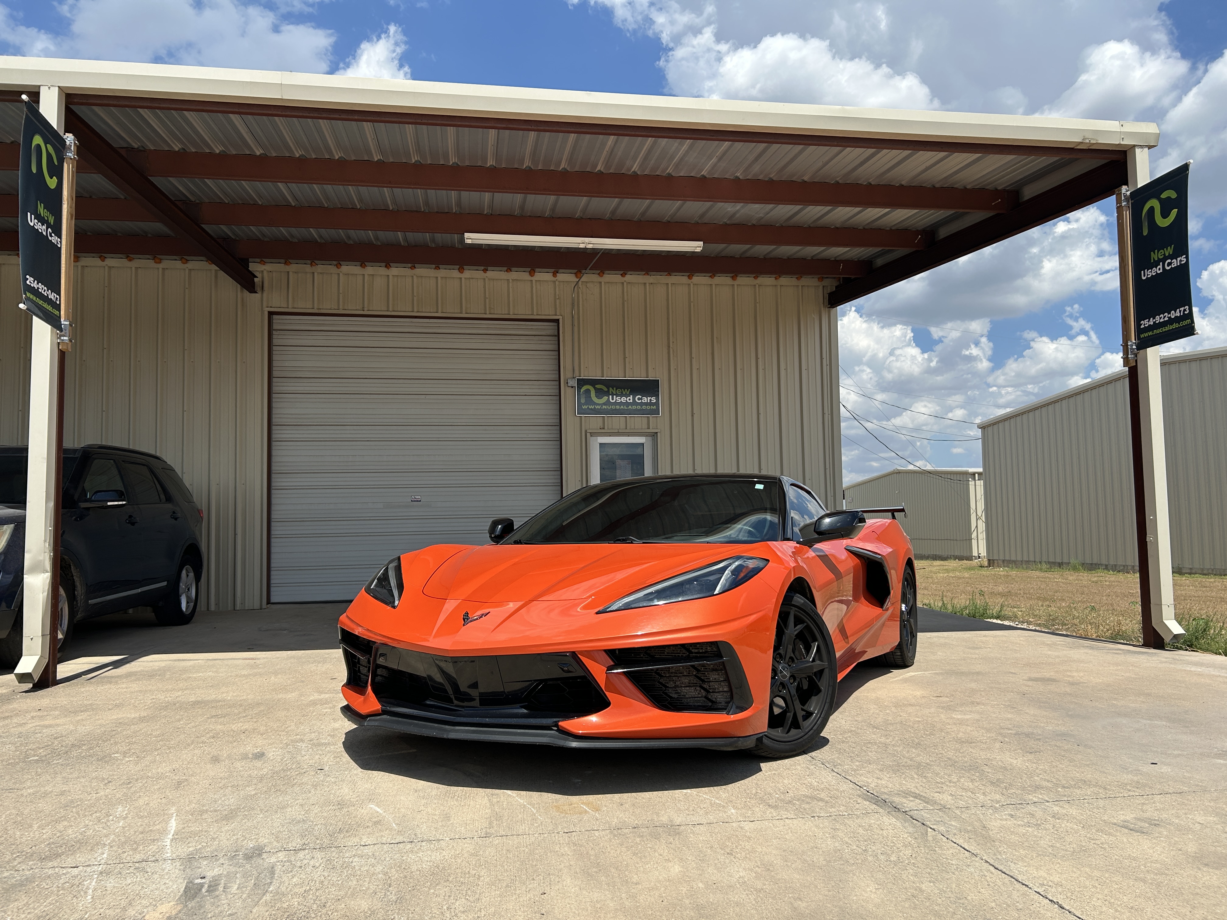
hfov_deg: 67.3
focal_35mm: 26
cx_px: 614
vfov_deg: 53.1
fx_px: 922
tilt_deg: +3.9
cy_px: 460
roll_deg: +1.3
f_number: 1.5
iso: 50
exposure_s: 1/4444
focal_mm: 5.7
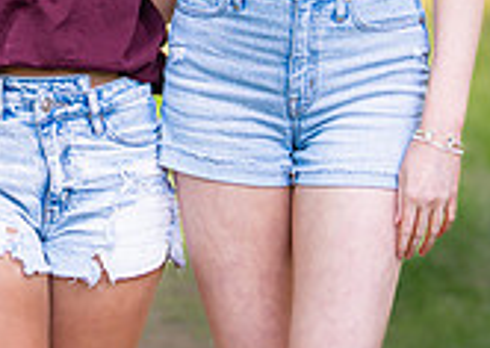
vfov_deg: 6.7
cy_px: -101
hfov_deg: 9.5
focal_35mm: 213
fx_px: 2959
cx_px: 169
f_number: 1.2
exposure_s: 1/1250
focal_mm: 50
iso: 320
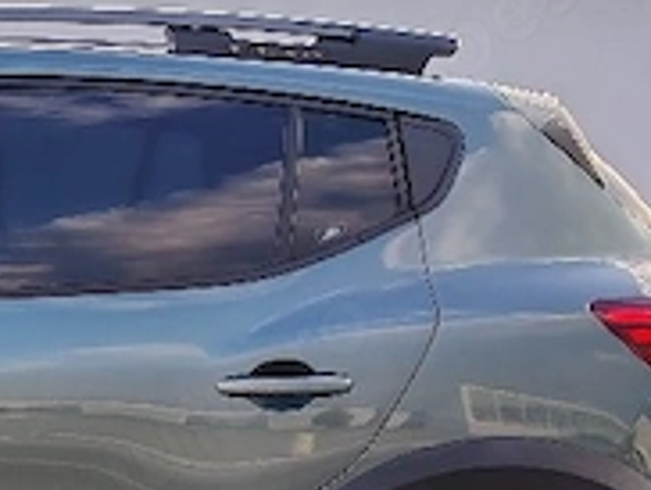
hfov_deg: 22.0
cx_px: -207
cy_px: 490
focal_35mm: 79
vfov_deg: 18.2
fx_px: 1488
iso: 100
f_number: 1.75
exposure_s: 1/185
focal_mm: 5.25
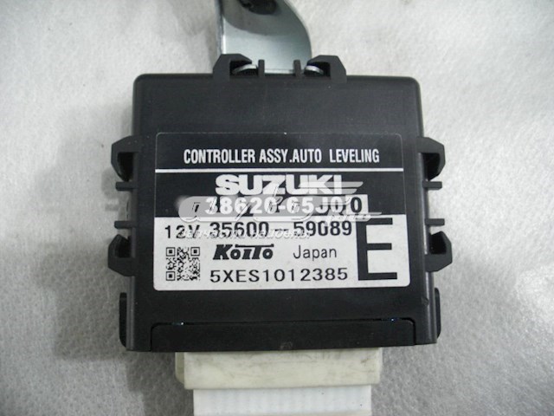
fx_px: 576
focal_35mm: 36
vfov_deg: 39.7
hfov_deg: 51.4
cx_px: 277
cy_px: 208
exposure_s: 1/13
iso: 200
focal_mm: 6.3
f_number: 2.8
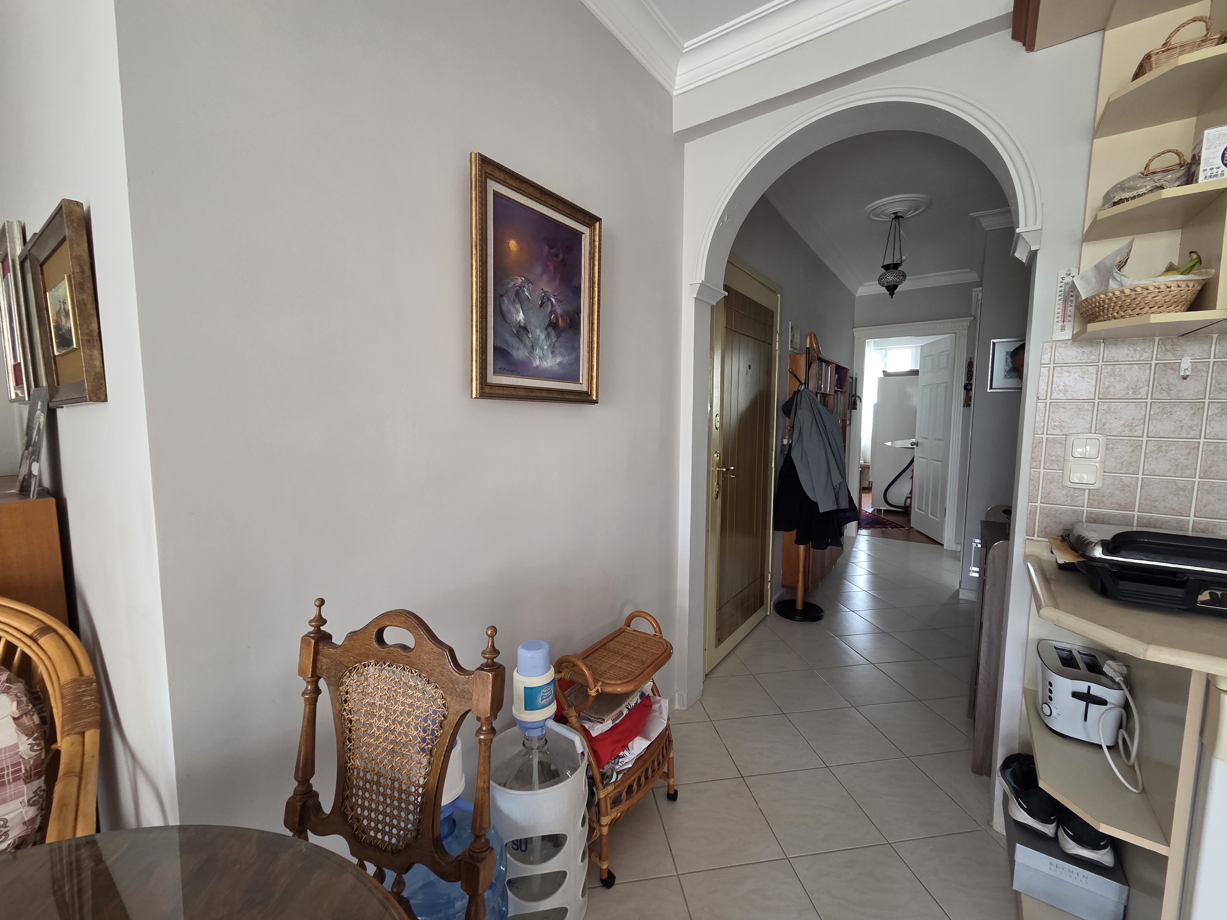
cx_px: 614
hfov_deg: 106.2
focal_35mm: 13
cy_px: 460
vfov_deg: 89.9
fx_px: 461
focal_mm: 2.2
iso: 160
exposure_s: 1/50
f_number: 2.2
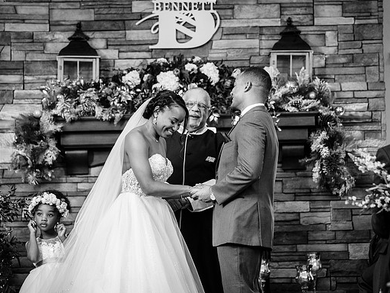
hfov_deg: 12.6
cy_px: 146
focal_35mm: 157
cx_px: 188
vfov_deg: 9.5
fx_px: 1769
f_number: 4
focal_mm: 144
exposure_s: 1/200
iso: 2000
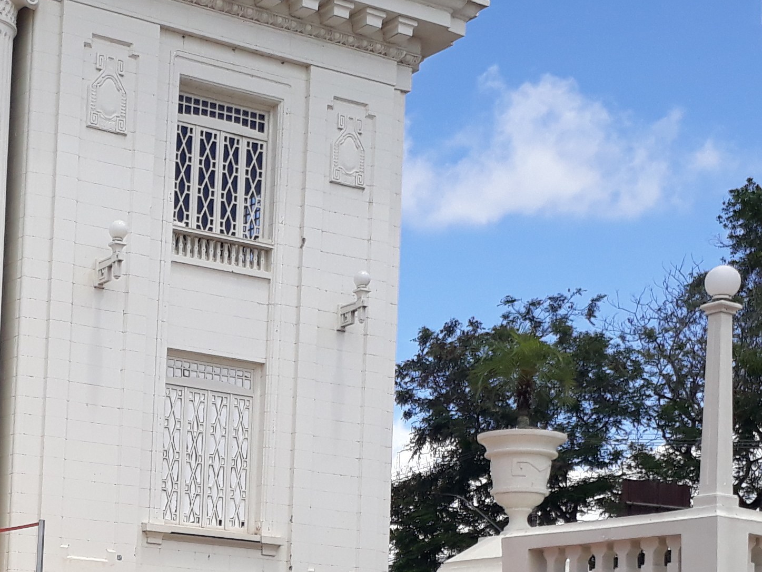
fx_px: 1695
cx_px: 29
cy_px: 574
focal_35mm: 77
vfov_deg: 18.6
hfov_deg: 24.4
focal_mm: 3.6
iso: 40
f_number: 1.9
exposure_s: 1/1439
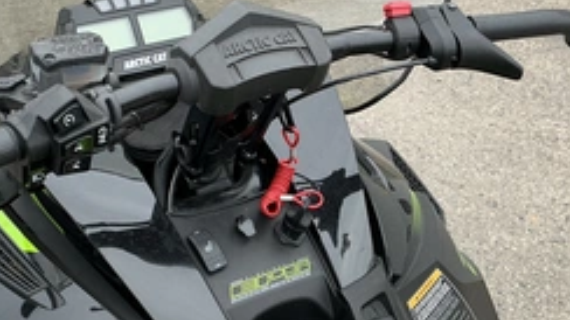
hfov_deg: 41.1
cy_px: 154
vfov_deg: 23.9
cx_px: 215
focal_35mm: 50
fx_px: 755
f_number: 1.8
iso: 20
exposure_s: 1/140
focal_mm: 3
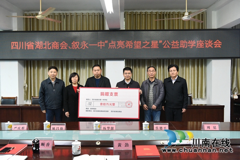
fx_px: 227
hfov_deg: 55.8
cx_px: 120
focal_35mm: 34
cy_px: 80
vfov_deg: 38.9
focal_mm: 34
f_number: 5.6
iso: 5000
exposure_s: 1/125
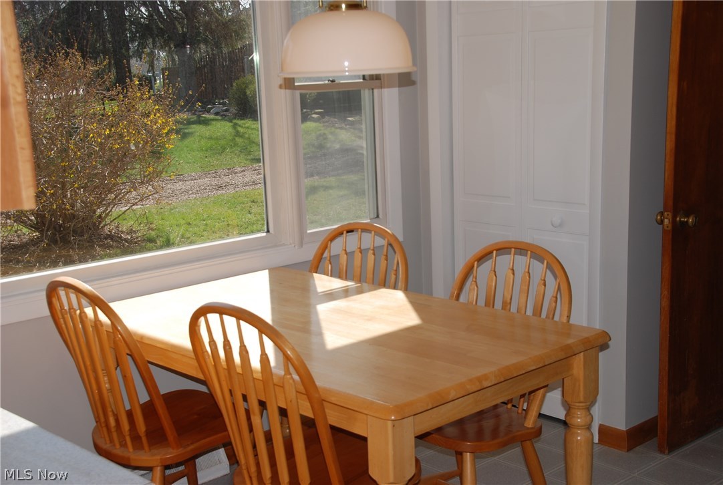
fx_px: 966
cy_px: 242
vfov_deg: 28.2
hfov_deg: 41.0
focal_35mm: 48
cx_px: 362
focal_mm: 32
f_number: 7.1
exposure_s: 1/200
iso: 100
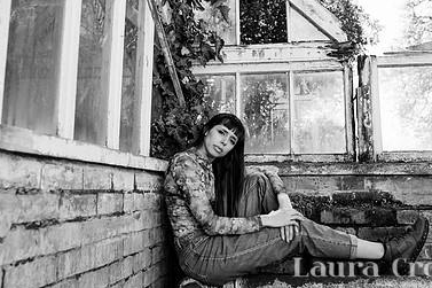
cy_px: 101
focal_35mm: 39
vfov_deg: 33.9
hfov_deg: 49.6
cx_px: 214
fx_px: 468
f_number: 2.8
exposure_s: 1/1250
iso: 320
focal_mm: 24
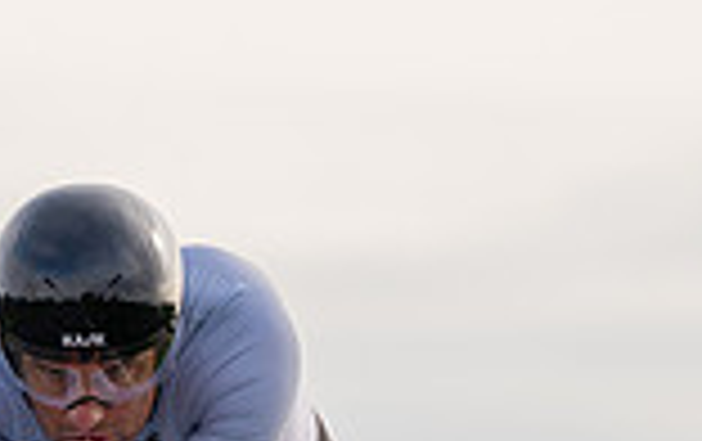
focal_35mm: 835
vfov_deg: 1.6
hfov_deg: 2.5
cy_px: 680
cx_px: -17
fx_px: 15998
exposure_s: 1/1000
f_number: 3.2
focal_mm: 185
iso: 100
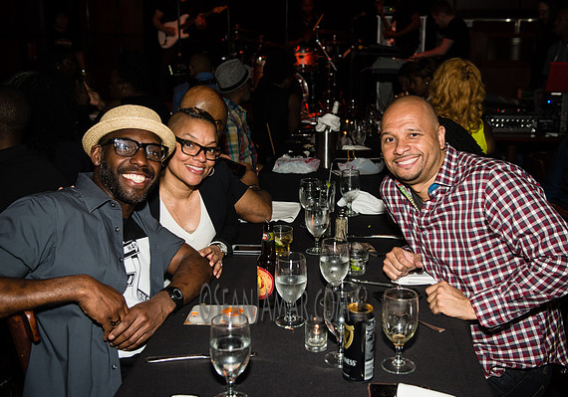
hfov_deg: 44.7
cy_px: 186
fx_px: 689
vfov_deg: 32.2
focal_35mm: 43
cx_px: 324
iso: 640
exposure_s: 1/200
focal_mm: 38
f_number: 4
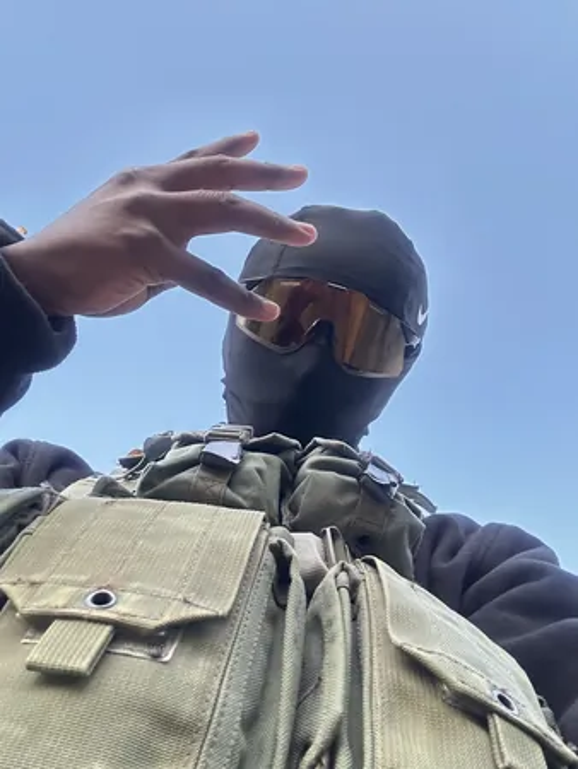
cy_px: 384
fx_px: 667
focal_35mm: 30
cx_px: 289
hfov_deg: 46.8
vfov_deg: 59.9
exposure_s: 1/50
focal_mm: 2.69
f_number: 1.9
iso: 160
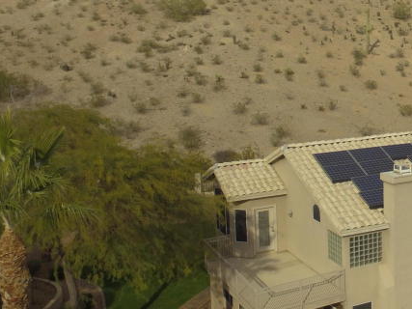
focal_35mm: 48
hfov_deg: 34.6
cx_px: 446
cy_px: 93
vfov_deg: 29.9
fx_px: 571
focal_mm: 3.61
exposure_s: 1/2398
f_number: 2.8
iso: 100
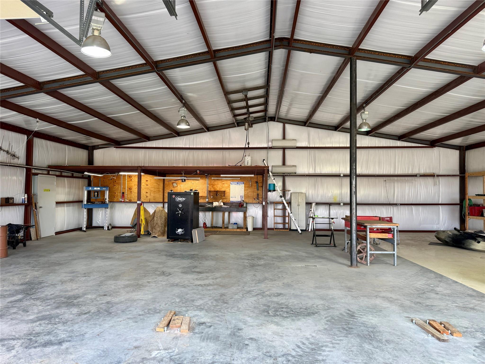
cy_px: 182
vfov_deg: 56.8
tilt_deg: +2.6
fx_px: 336
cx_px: 242
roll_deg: -0.4
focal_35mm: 24
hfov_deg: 71.6
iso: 80
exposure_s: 1/120
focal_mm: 6.76
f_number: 1.78
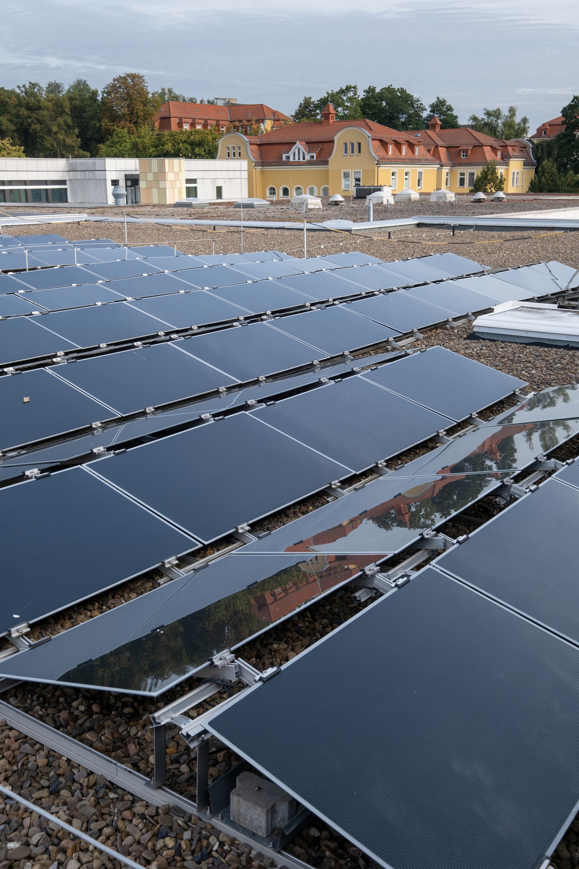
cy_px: 434
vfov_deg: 53.1
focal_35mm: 36
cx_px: 290
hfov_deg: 36.9
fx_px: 868
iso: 160
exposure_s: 1/100
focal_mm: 24
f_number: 9
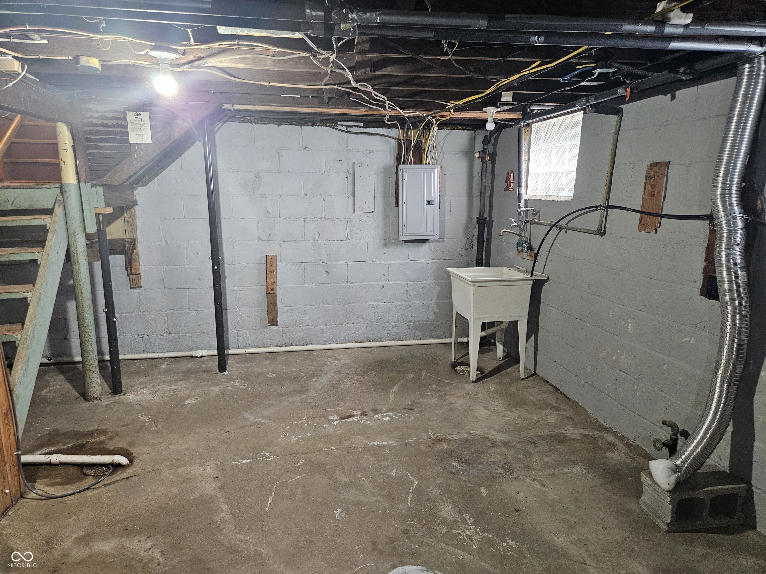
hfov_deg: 73.9
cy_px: 287
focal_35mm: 23
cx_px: 383
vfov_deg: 58.9
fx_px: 509
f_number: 1.8
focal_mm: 5.4
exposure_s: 1/60
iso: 800
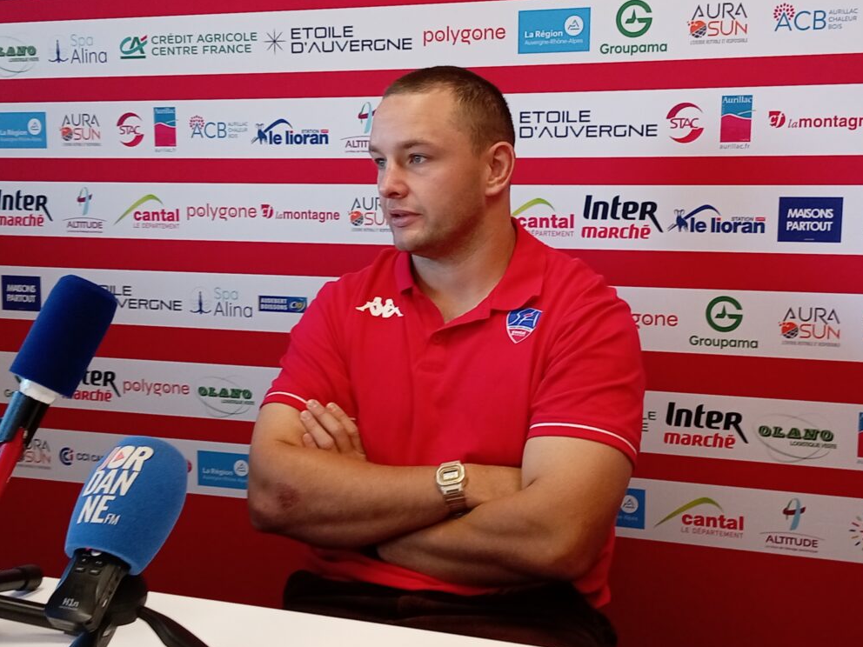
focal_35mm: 32
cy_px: 330
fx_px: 798
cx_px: 430
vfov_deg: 44.2
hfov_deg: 56.8
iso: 100
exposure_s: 1/50
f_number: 1.8
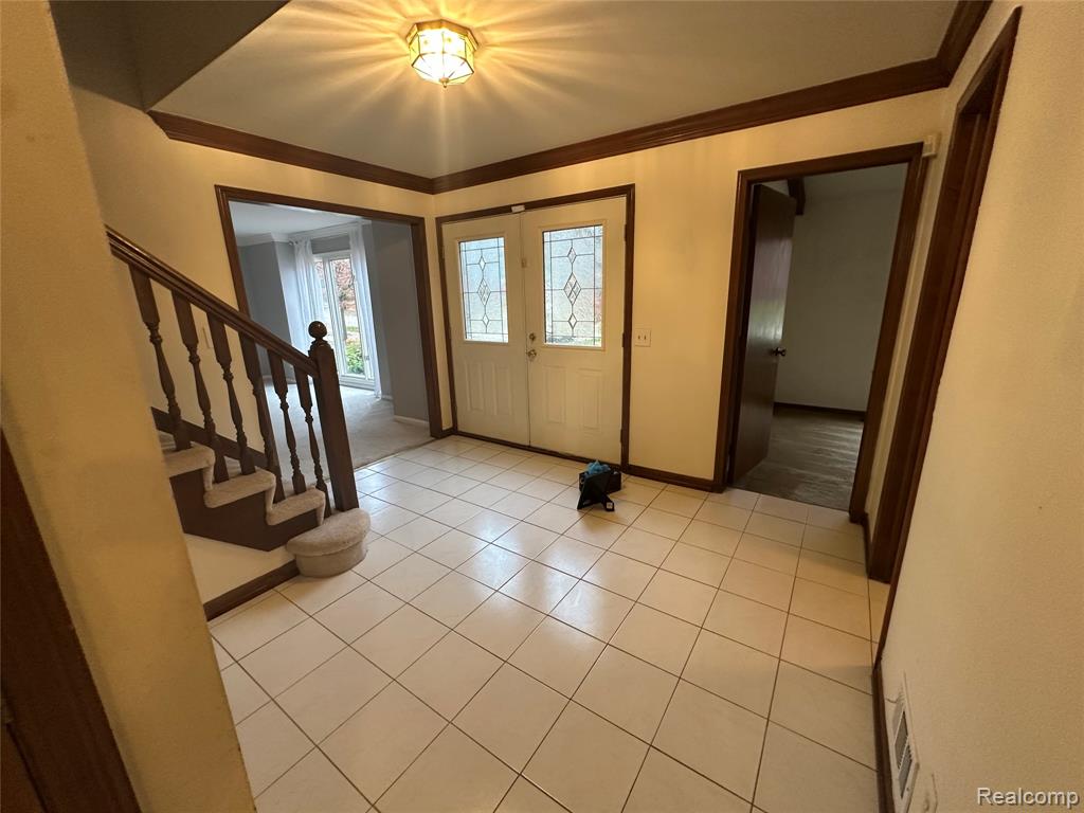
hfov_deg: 102.1
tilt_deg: -13.6
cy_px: 406
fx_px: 438
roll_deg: +4.3
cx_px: 542
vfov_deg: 85.7
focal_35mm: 14
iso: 250
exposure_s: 1/60
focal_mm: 2.22
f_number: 2.2
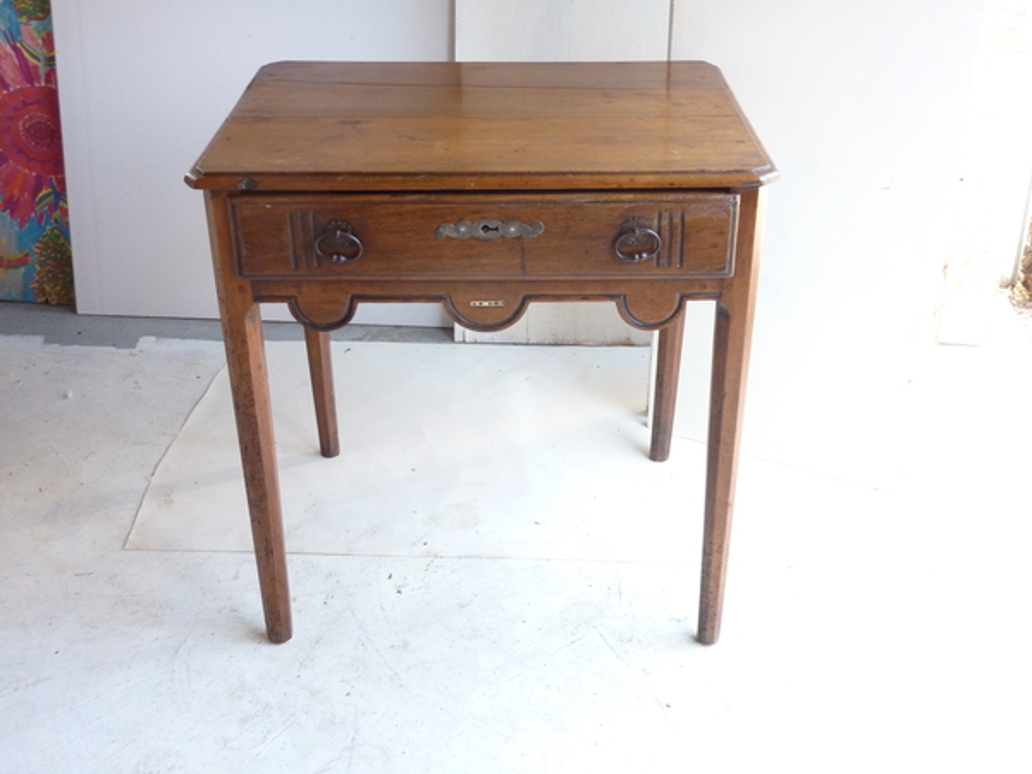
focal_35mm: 40
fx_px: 1193
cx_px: 516
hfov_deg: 46.8
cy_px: 387
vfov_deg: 36.0
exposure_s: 1/30
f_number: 3.6
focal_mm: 6.5
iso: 320
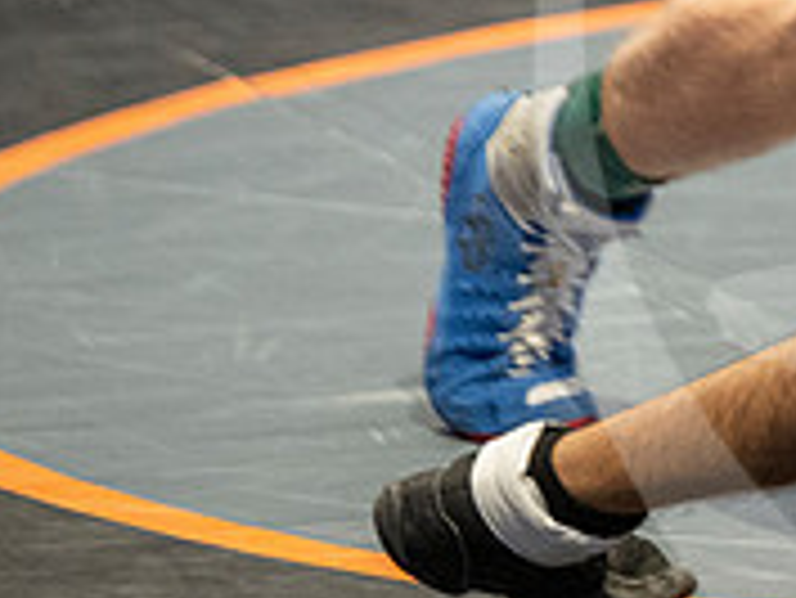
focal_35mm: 802
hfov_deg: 2.5
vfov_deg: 1.9
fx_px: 18455
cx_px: 1583
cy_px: -176
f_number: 2.8
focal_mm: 165
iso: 3200
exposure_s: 1/1000
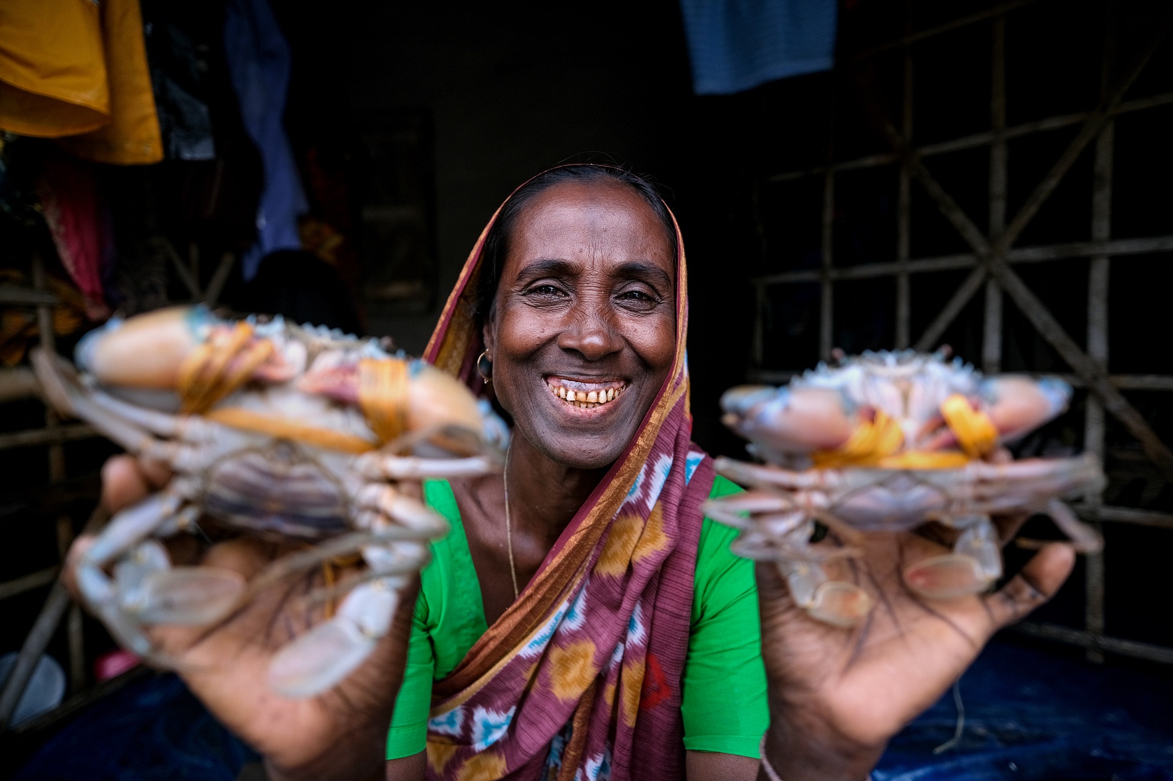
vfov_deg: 61.9
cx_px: 586
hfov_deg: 84.0
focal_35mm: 20
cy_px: 390
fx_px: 652
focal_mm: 13
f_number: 1.4
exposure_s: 1/1000
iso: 320
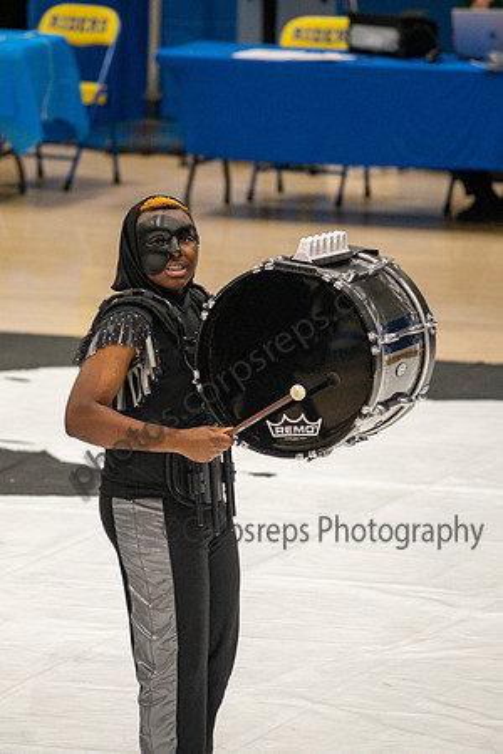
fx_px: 6982
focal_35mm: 333
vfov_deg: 6.2
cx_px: 181
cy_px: 339
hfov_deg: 4.1
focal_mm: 200
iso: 4500
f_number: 4
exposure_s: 1/500
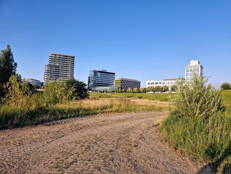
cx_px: 116
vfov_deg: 58.9
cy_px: 87
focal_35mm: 23
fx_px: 153
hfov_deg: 73.9
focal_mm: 5.4
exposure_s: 1/850
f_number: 1.8
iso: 50
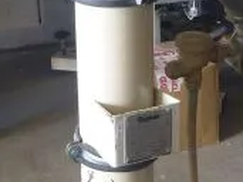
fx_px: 919
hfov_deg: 15.0
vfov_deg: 11.0
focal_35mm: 131
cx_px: 188
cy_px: 255
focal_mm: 4.9
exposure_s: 1/25
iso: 400
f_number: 3.3
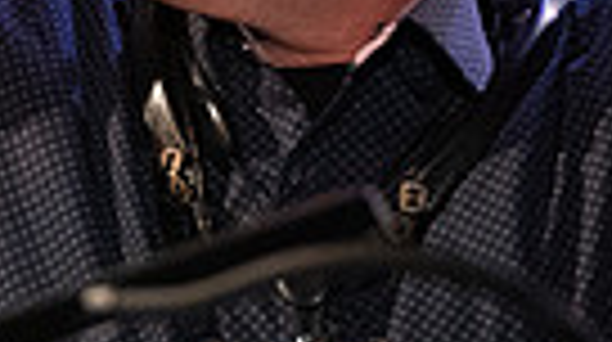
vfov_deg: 2.6
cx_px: 531
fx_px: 7615
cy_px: -448
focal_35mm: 470
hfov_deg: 4.6
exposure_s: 1/250
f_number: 2.8
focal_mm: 70
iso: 5000
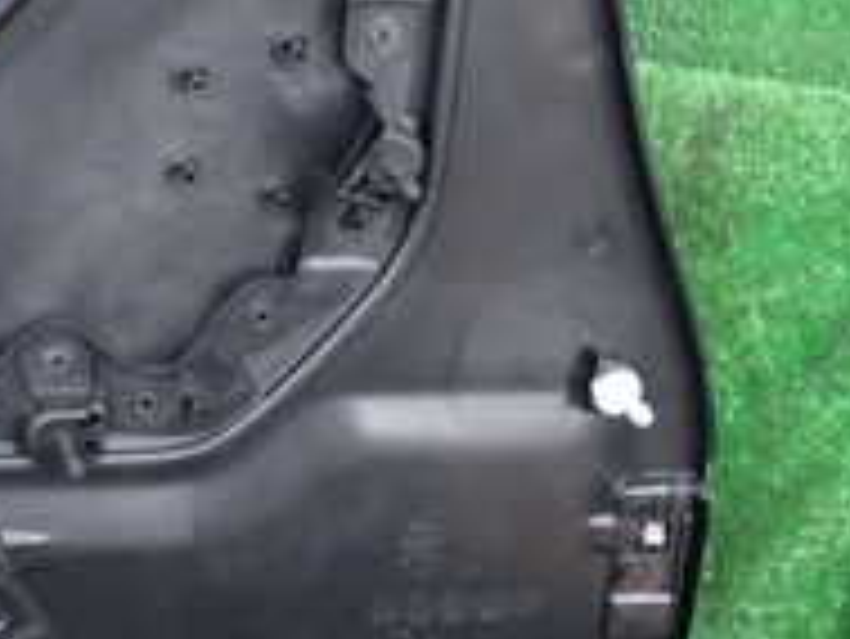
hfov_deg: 18.9
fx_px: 2334
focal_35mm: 95
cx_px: -292
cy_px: 36
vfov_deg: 15.4
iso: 200
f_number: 2.3
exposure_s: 1/30
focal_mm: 5.4
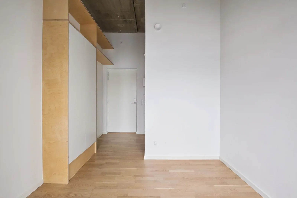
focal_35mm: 17
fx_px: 140
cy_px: 99
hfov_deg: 93.3
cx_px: 148
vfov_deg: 70.5
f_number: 8
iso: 800
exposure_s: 1/15
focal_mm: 11
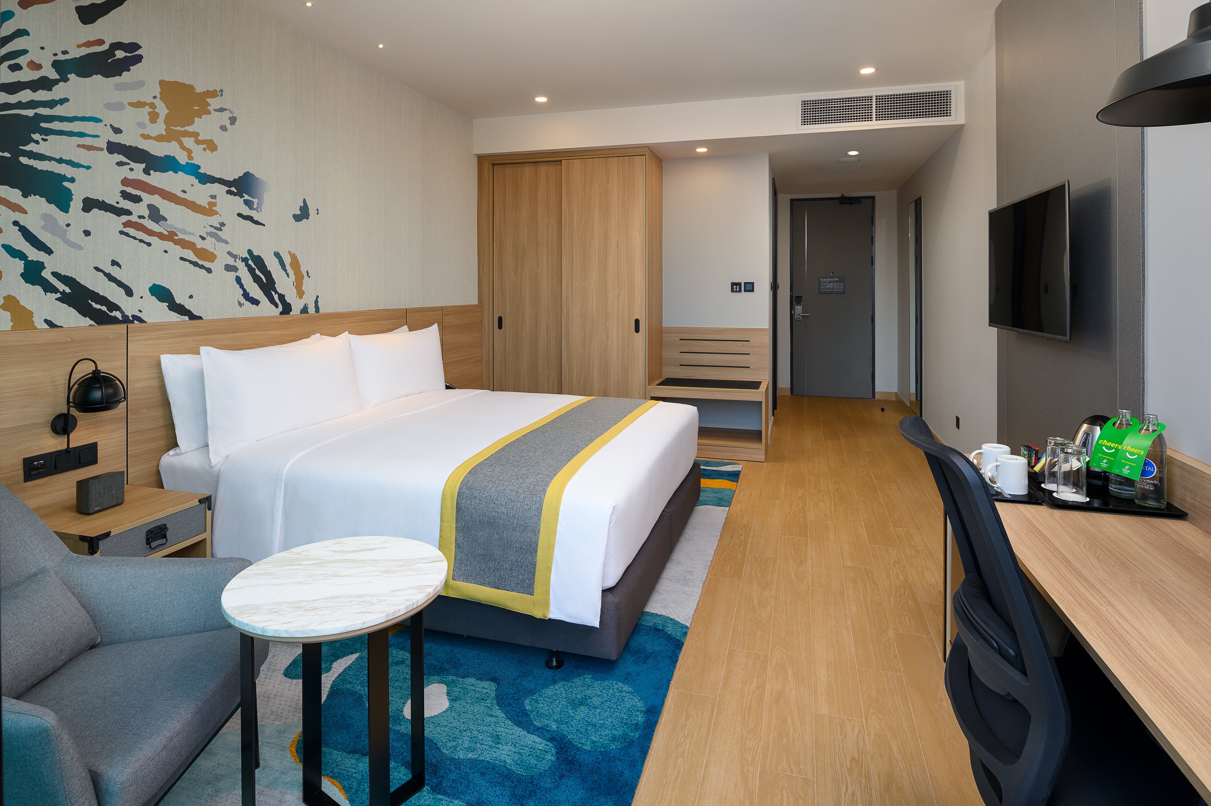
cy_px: 403
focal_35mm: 19
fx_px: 639
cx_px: 606
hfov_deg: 86.9
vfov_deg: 64.5
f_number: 8
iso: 320
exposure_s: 1/15
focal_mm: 19
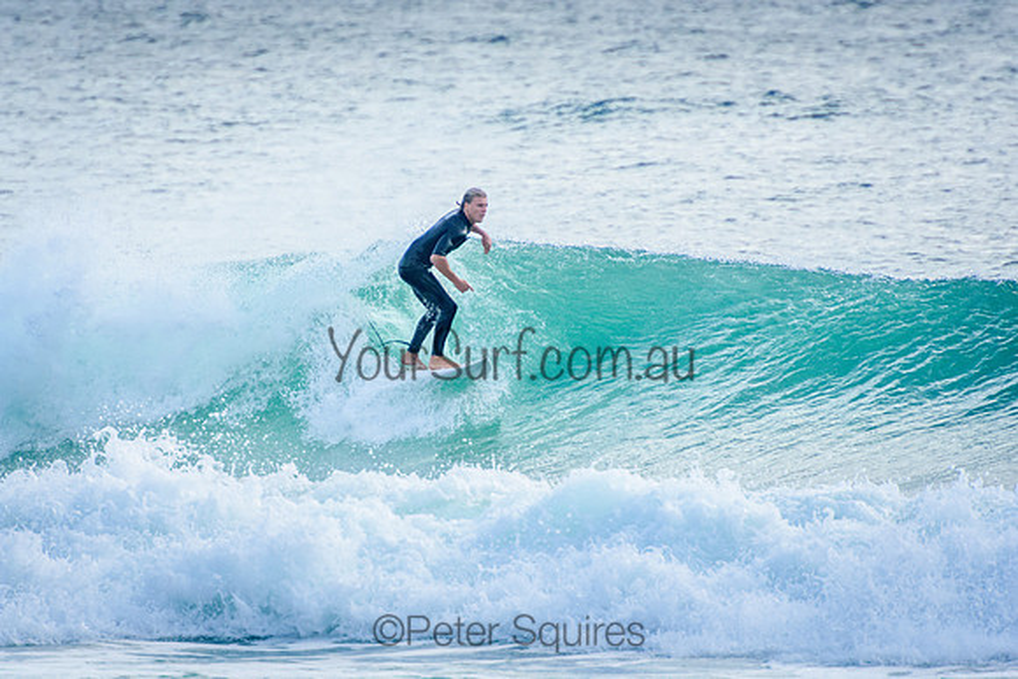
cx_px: 509
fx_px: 16970
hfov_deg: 3.4
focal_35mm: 600
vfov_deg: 2.3
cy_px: 340
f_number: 5.6
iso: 560
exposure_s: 1/2000
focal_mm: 400
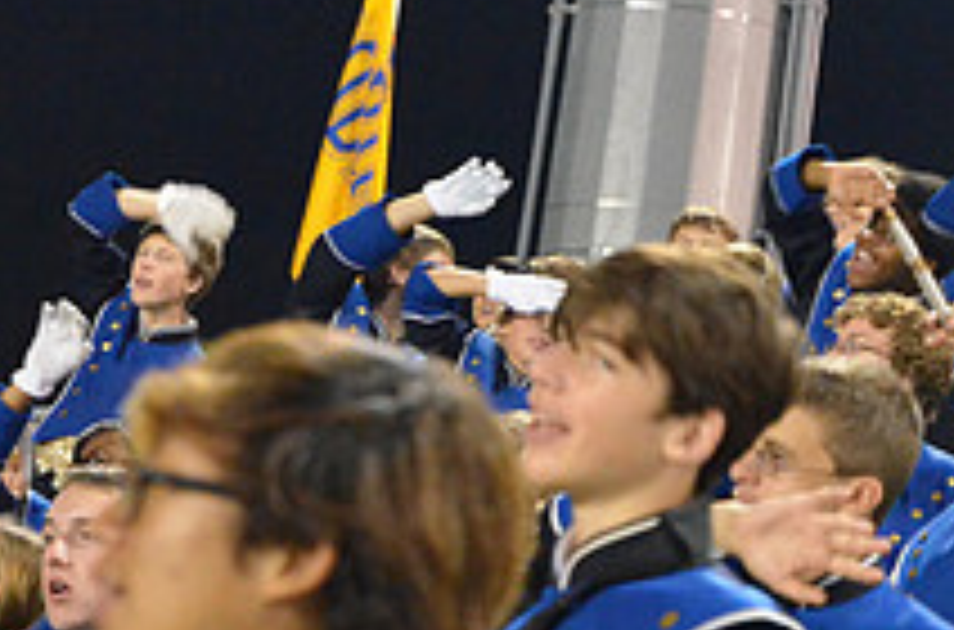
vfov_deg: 6.9
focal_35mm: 197
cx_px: 1012
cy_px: 324
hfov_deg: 10.4
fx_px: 5205
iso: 6400
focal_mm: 48
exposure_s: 1/60
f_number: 4
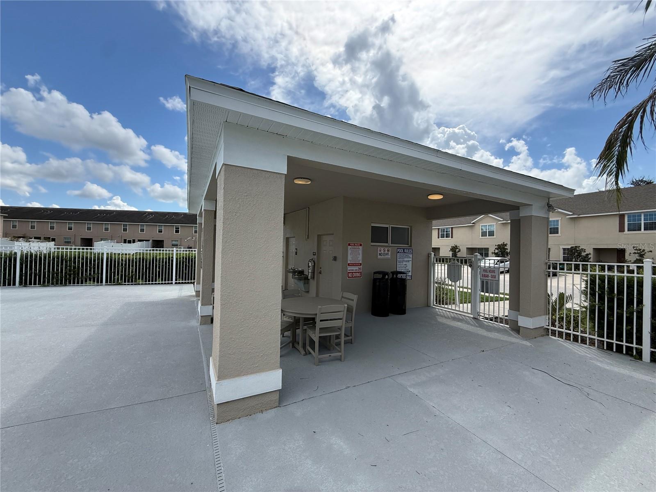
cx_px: 328
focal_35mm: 14
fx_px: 265
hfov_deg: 102.1
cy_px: 246
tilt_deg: +0.5
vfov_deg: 85.7
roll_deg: -1.6
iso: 80
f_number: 2.2
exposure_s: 1/1464
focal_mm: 2.22
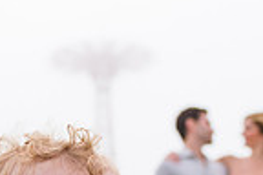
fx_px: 709
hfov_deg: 21.0
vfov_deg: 13.6
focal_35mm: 97
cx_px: 95
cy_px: 223
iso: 200
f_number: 3.2
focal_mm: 24
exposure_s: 1/4000
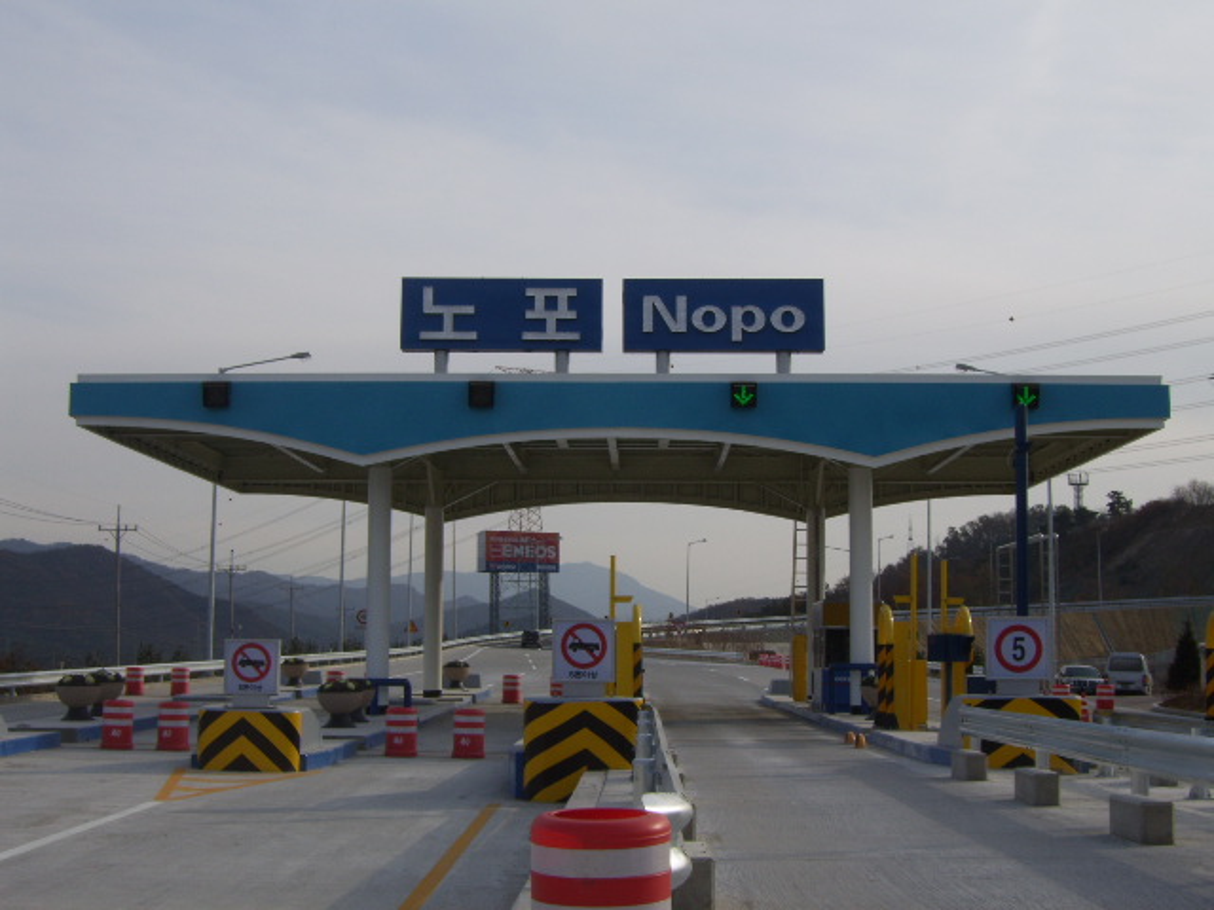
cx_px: 607
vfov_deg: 24.4
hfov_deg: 32.2
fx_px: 2104
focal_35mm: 60
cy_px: 455
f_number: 7.7
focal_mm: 12.3
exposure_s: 1/400
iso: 50
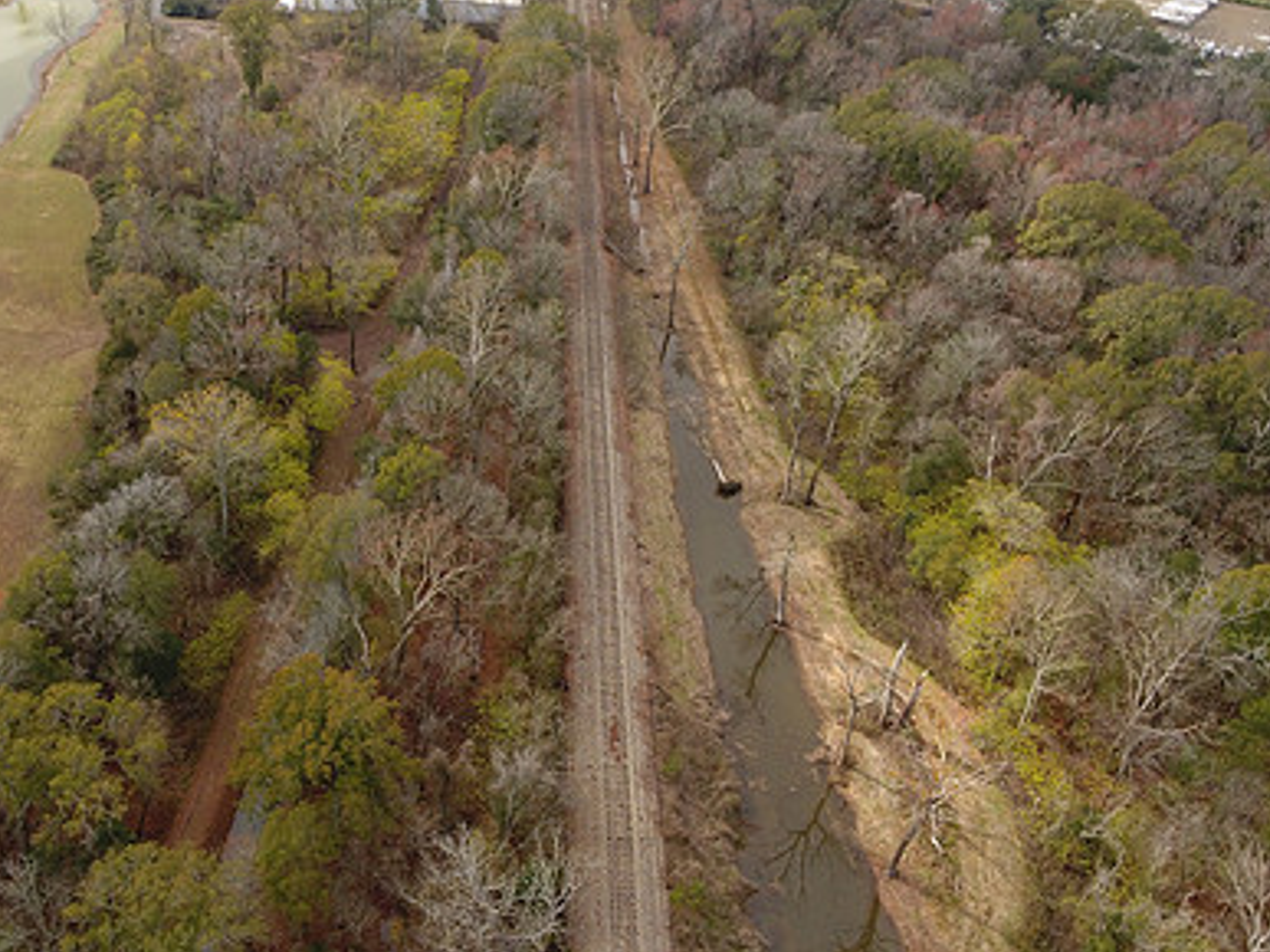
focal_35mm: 30
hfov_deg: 58.8
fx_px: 1100
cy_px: 356
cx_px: 440
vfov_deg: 46.4
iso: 100
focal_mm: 3.61
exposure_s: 1/303
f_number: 2.8
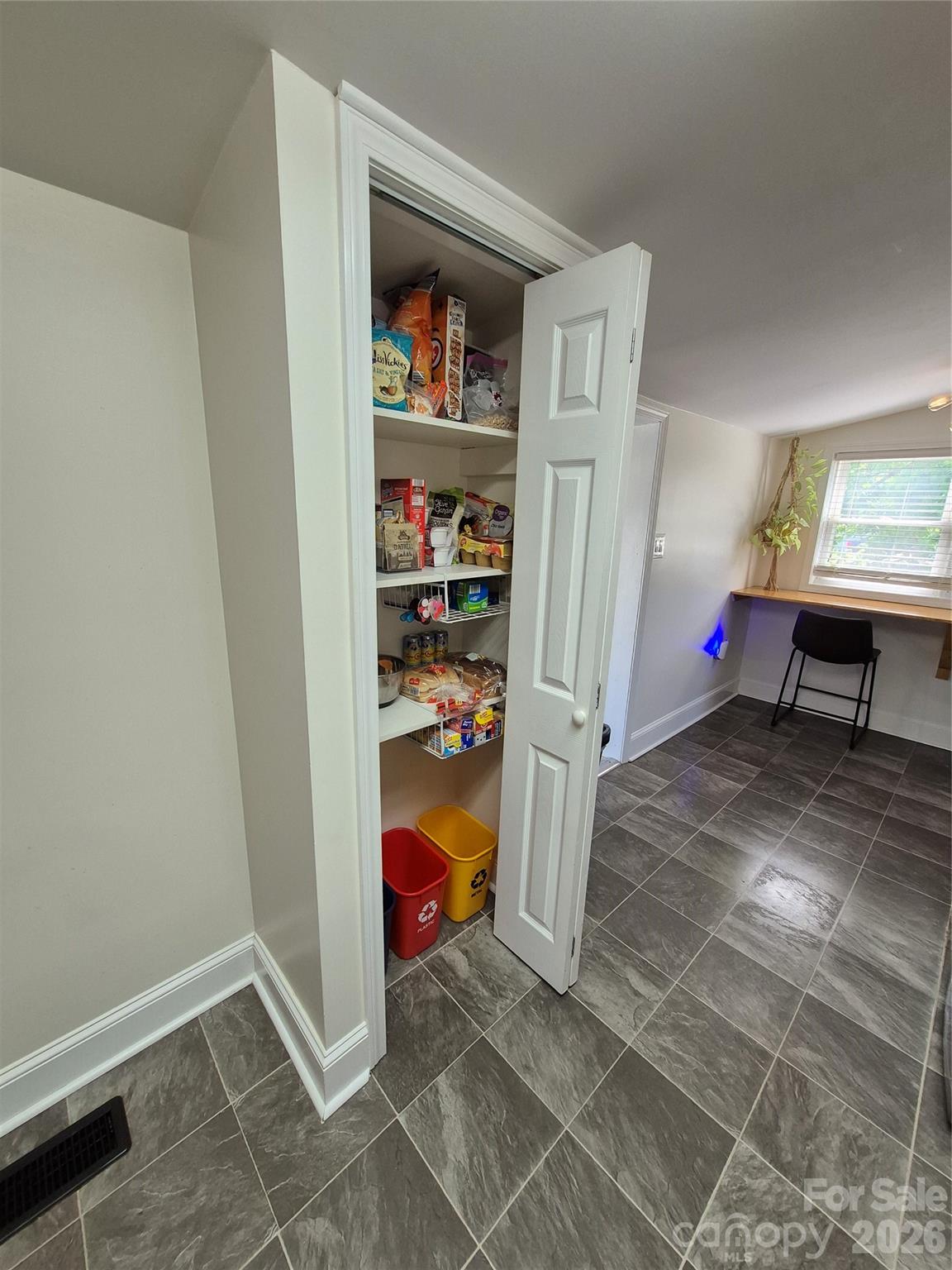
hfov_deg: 89.9
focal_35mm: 13
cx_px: 476
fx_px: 477
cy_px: 635
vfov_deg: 106.2
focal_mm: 1.74
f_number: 2.2
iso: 100
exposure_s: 1/60
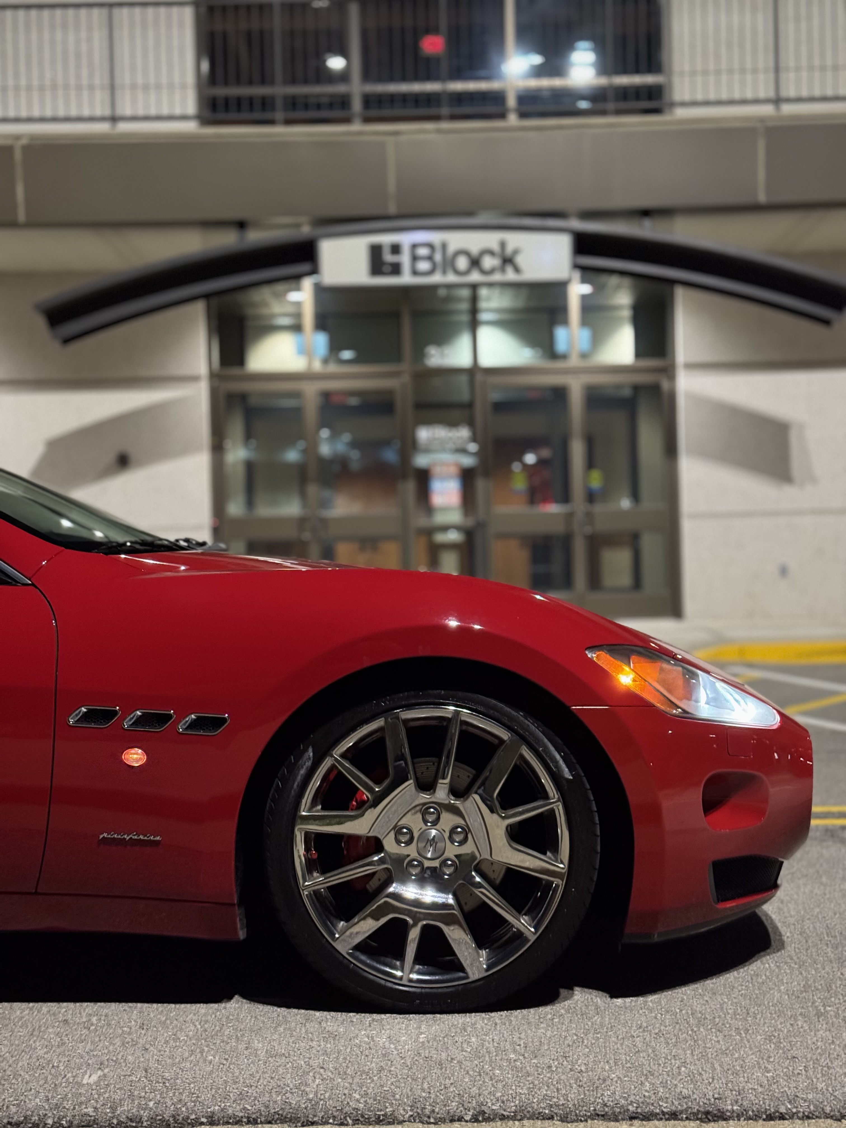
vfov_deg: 39.7
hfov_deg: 30.3
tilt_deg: +1.5
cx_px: 423
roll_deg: +1.2
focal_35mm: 48
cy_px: 564
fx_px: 1564
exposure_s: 1/30
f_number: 1.78
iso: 640
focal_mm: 6.76
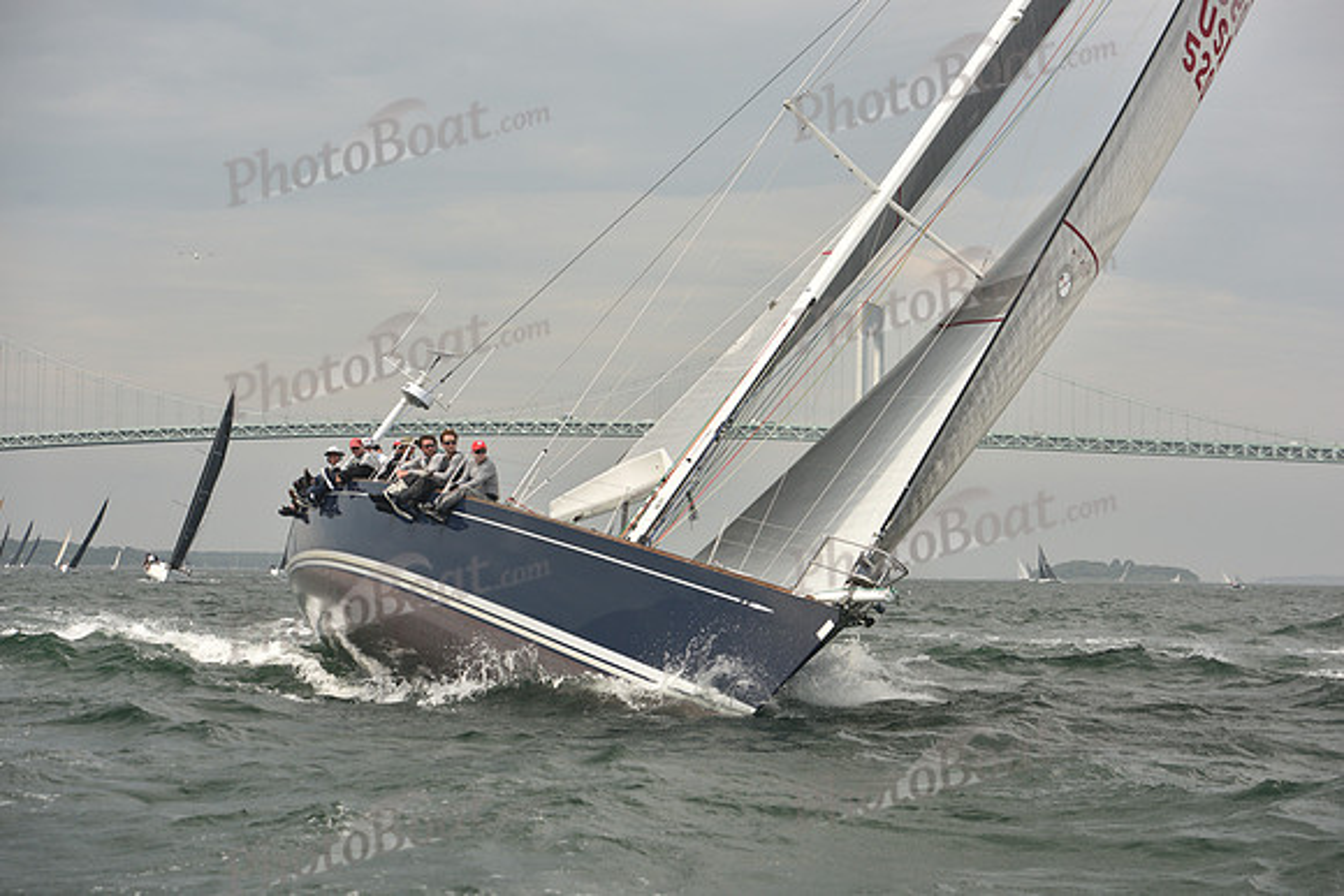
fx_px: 2614
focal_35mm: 70
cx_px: 672
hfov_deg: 28.8
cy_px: 448
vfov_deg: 19.5
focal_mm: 70
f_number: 5.6
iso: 250
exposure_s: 1/640
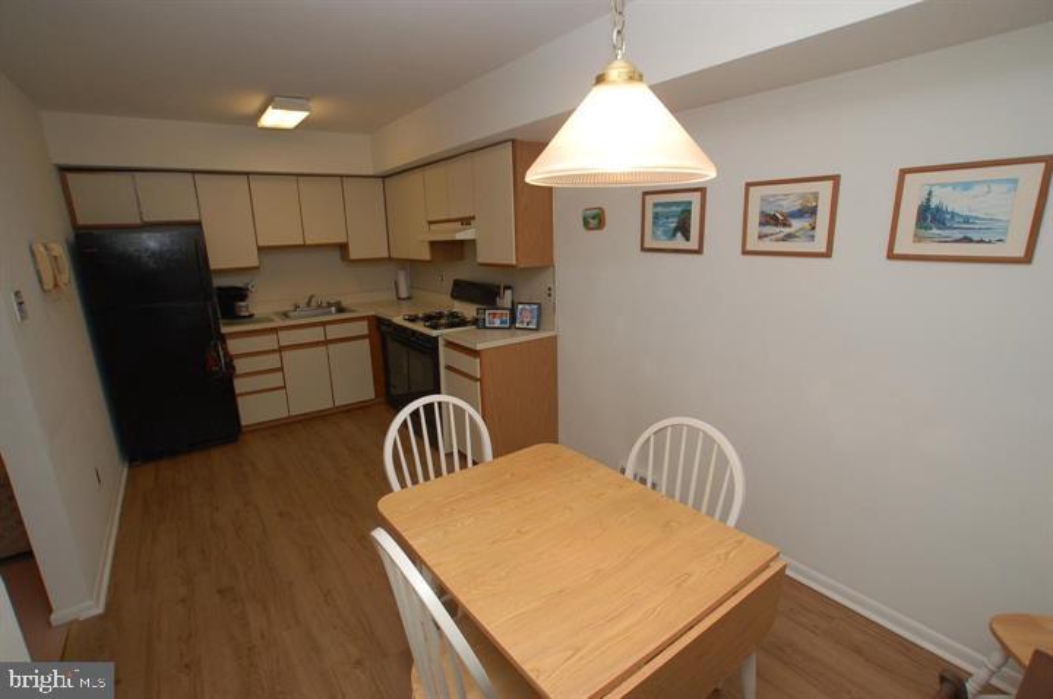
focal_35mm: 16
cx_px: 526
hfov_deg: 95.1
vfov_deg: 71.9
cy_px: 350
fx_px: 482
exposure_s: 1/60
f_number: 4.5
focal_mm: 11
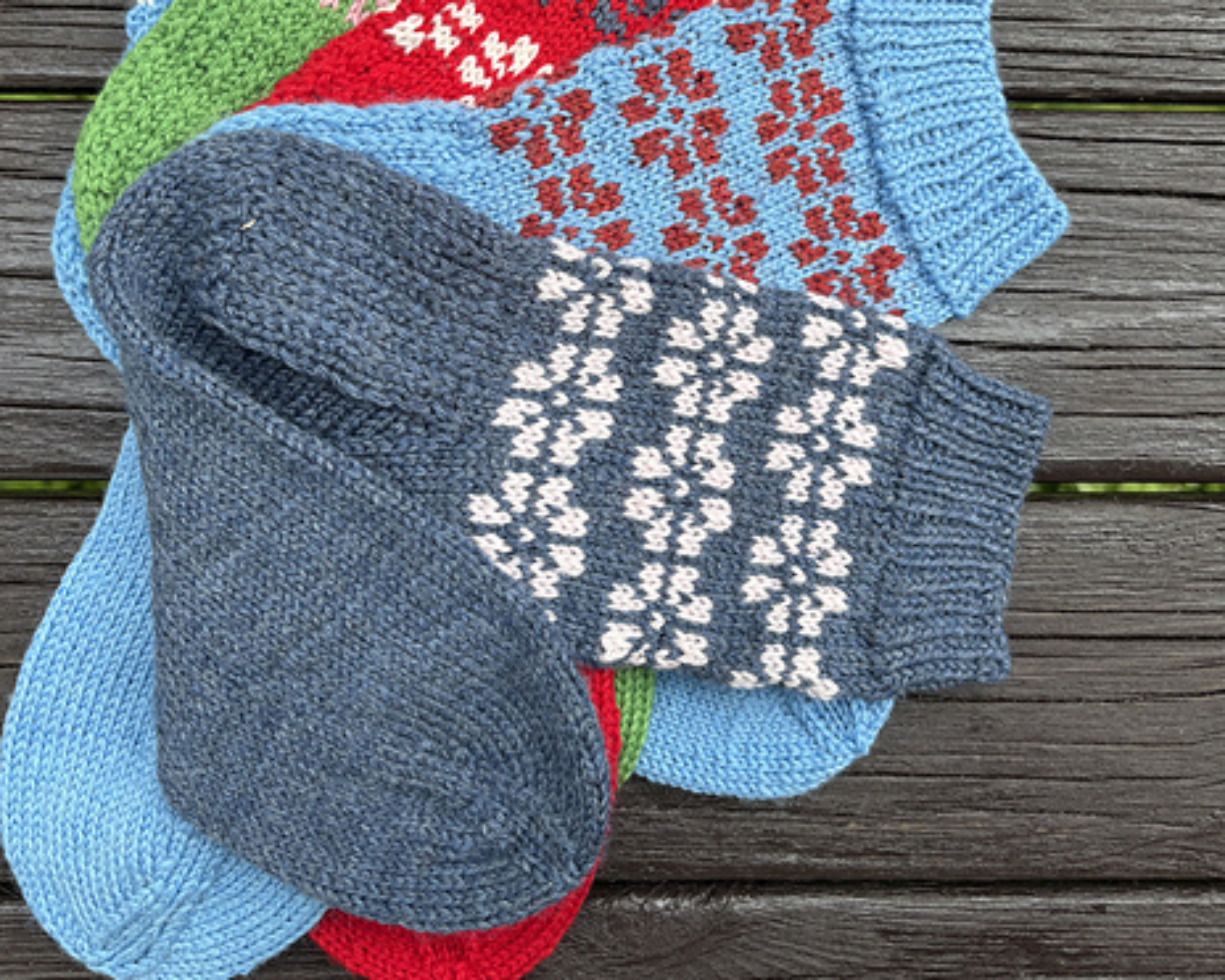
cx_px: 601
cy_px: 240
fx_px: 1269
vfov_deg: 41.0
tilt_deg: -86.6
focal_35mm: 35
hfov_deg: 51.5
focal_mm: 5.96
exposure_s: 1/381
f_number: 1.6
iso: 50
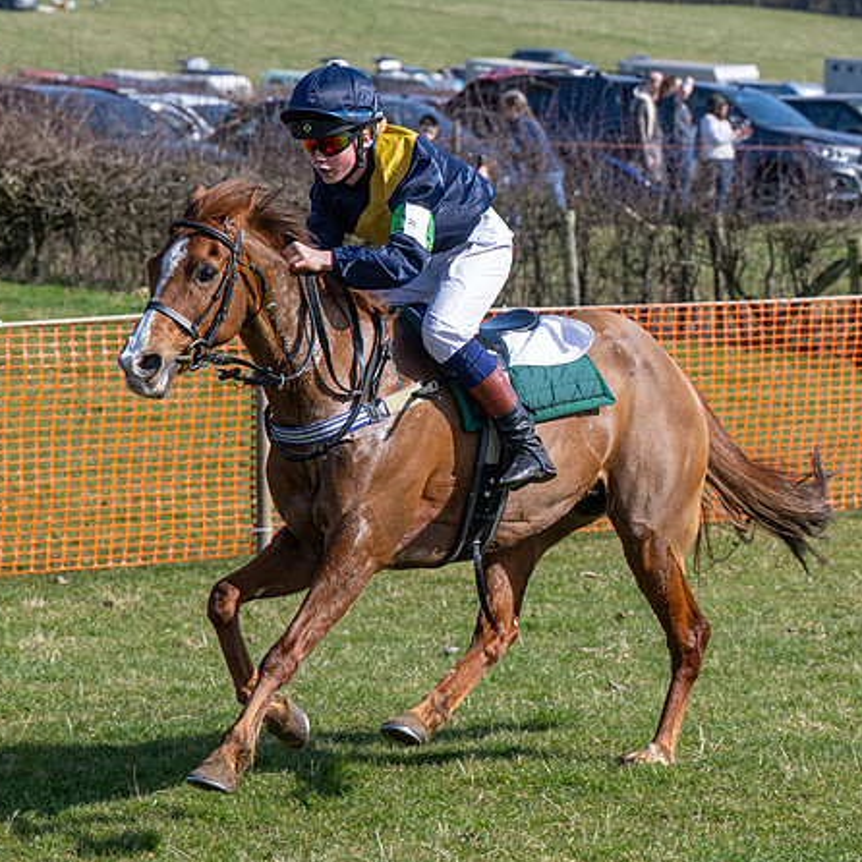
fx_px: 5437
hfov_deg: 9.1
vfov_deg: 9.1
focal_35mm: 193
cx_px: 347
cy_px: 439
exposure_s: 1/1250
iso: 200
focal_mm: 80
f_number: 5
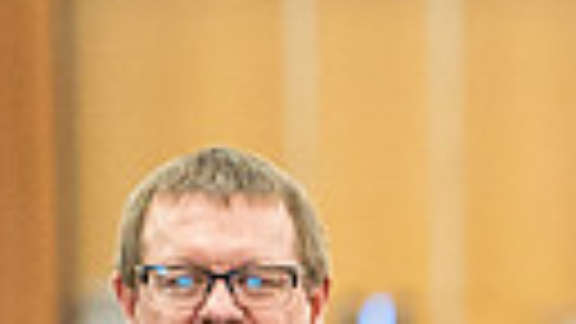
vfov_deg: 1.3
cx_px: 1246
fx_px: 14464
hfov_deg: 2.3
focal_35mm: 947
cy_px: 767
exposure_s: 1/160
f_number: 2.8
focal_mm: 200
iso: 3200
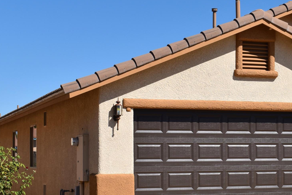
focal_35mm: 92
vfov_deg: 14.9
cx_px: 248
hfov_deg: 21.8
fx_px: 746
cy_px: 118
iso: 100
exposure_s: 1/400
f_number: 10
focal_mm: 30
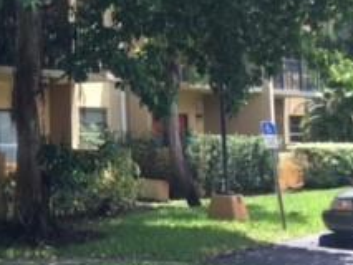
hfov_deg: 21.1
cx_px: -60
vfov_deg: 16.8
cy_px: 38
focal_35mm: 87
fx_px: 888
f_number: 2.2
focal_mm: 4.15
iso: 25
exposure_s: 1/254
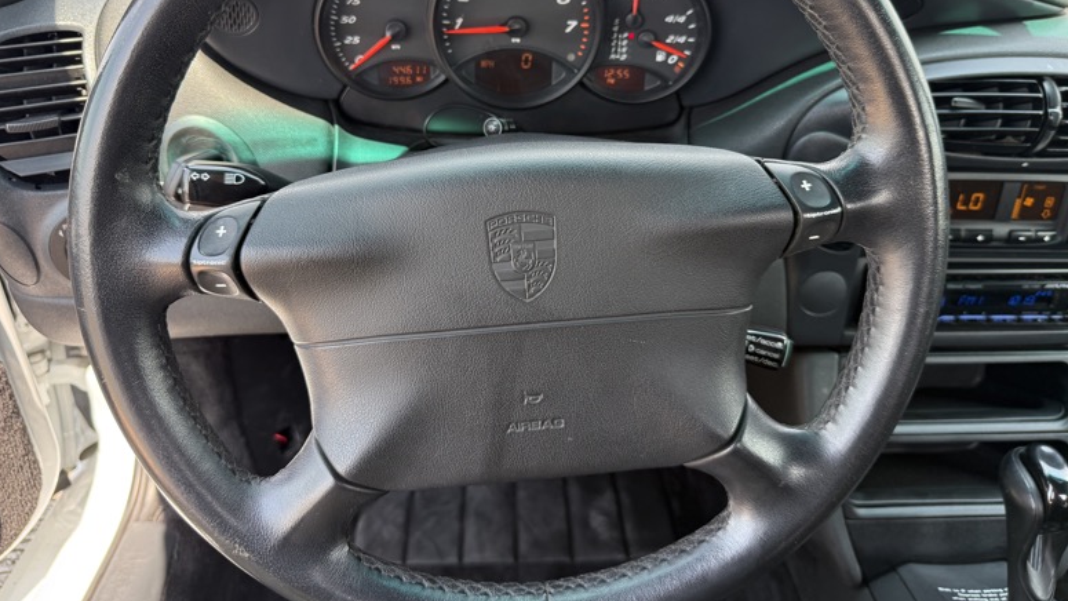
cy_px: 207
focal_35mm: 27
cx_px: 540
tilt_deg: -24.1
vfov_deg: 42.4
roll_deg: -2.0
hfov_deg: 69.9
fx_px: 765
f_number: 1.78
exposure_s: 1/243
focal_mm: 6.76
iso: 100
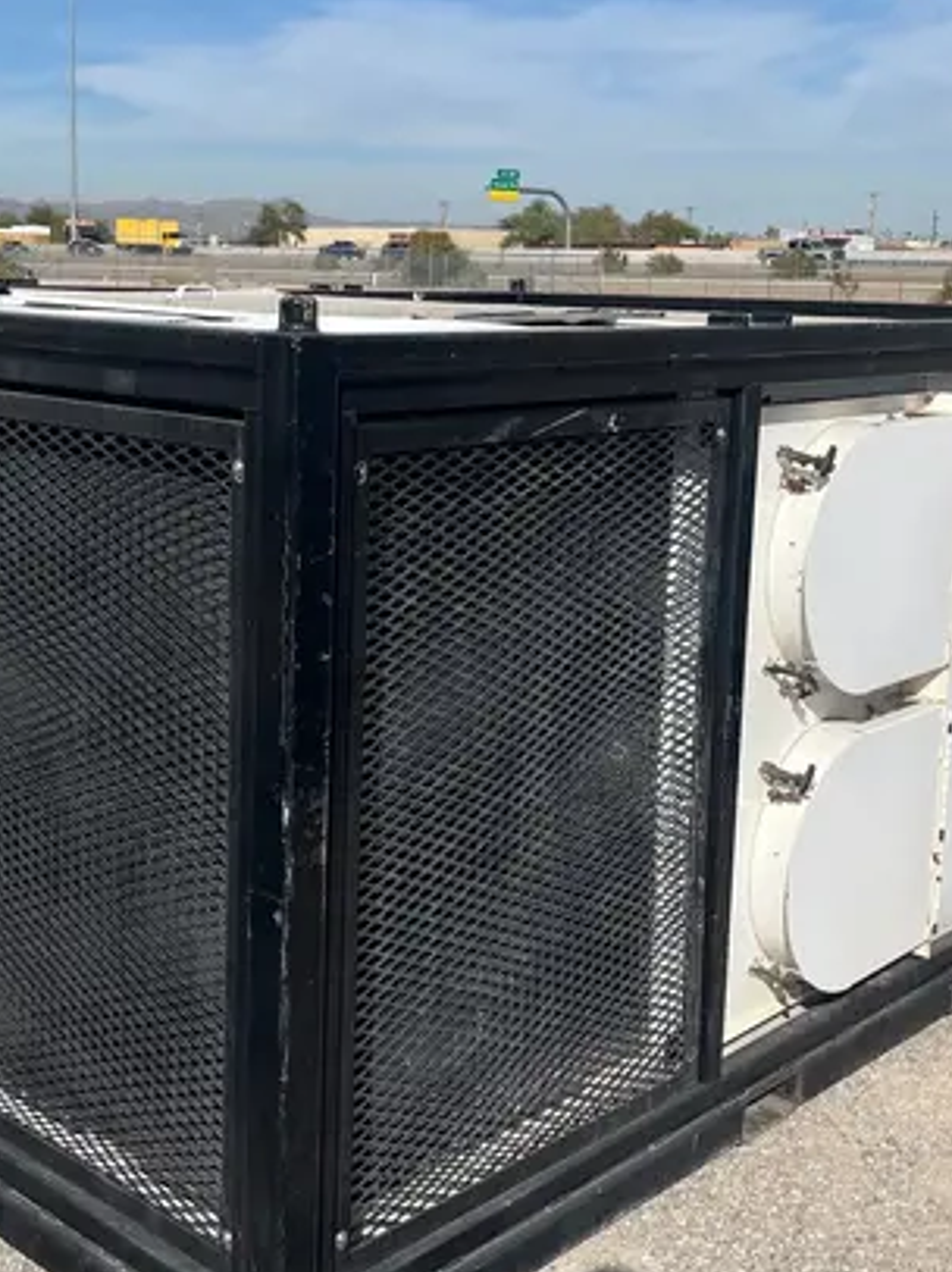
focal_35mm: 47
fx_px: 1725
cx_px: 388
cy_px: 528
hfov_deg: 30.8
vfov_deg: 40.3
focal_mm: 5.1
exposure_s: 1/5848
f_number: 1.6
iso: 50
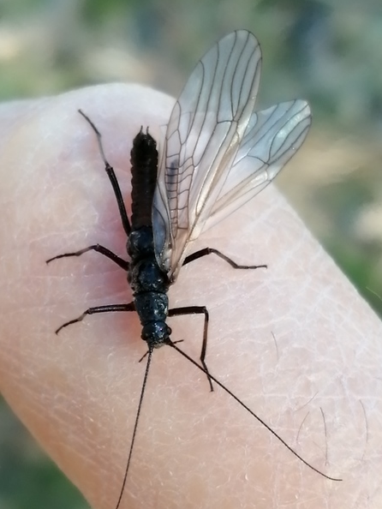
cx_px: 182
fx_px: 1647
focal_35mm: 112
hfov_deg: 13.2
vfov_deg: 17.6
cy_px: 272
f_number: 1.8
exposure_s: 1/199
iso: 50
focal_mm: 3.46
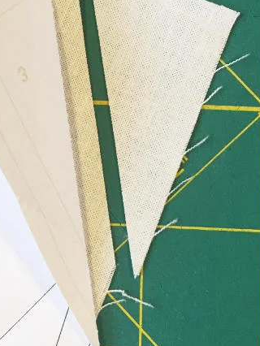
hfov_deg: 21.0
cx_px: 13
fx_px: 680
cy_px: 131
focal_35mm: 68
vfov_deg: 28.4
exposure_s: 1/33
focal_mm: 4.2
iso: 64
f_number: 2.2
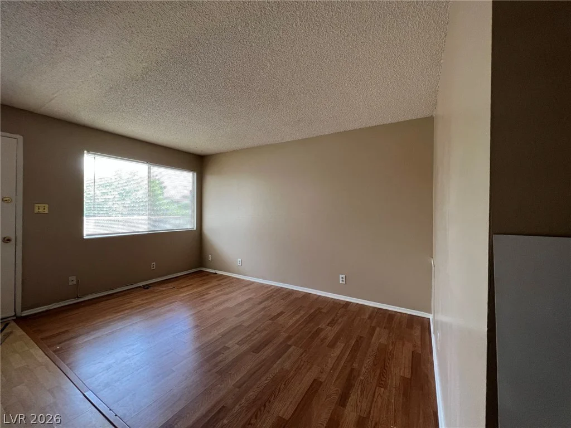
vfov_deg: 89.9
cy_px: 214
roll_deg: -1.1
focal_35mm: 13
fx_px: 214
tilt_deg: -0.9
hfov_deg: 106.2
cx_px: 286
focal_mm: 1.57
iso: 125
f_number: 1.8
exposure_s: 1/99
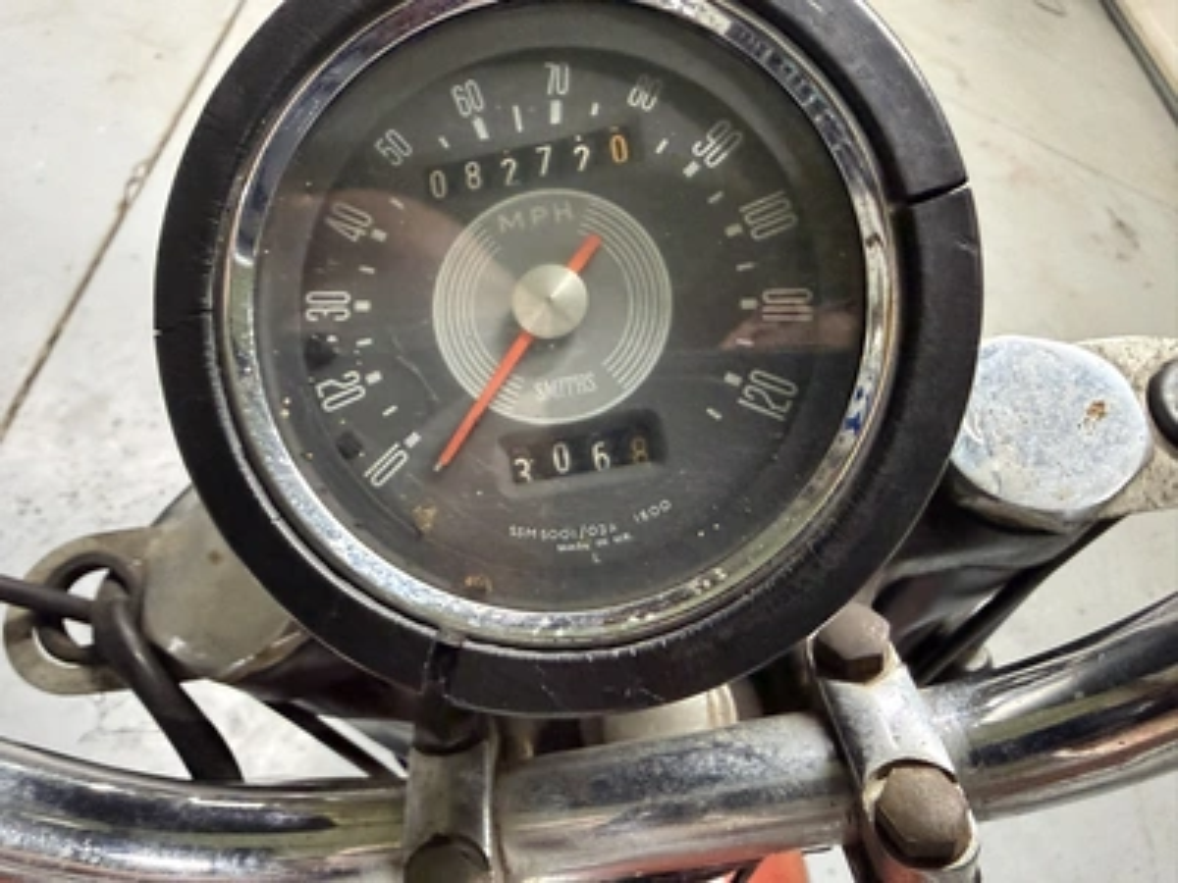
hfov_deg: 71.6
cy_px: 442
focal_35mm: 24
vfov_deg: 56.8
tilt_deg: -49.6
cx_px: 589
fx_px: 817
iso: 800
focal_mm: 2.22
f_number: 2.2
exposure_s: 1/60
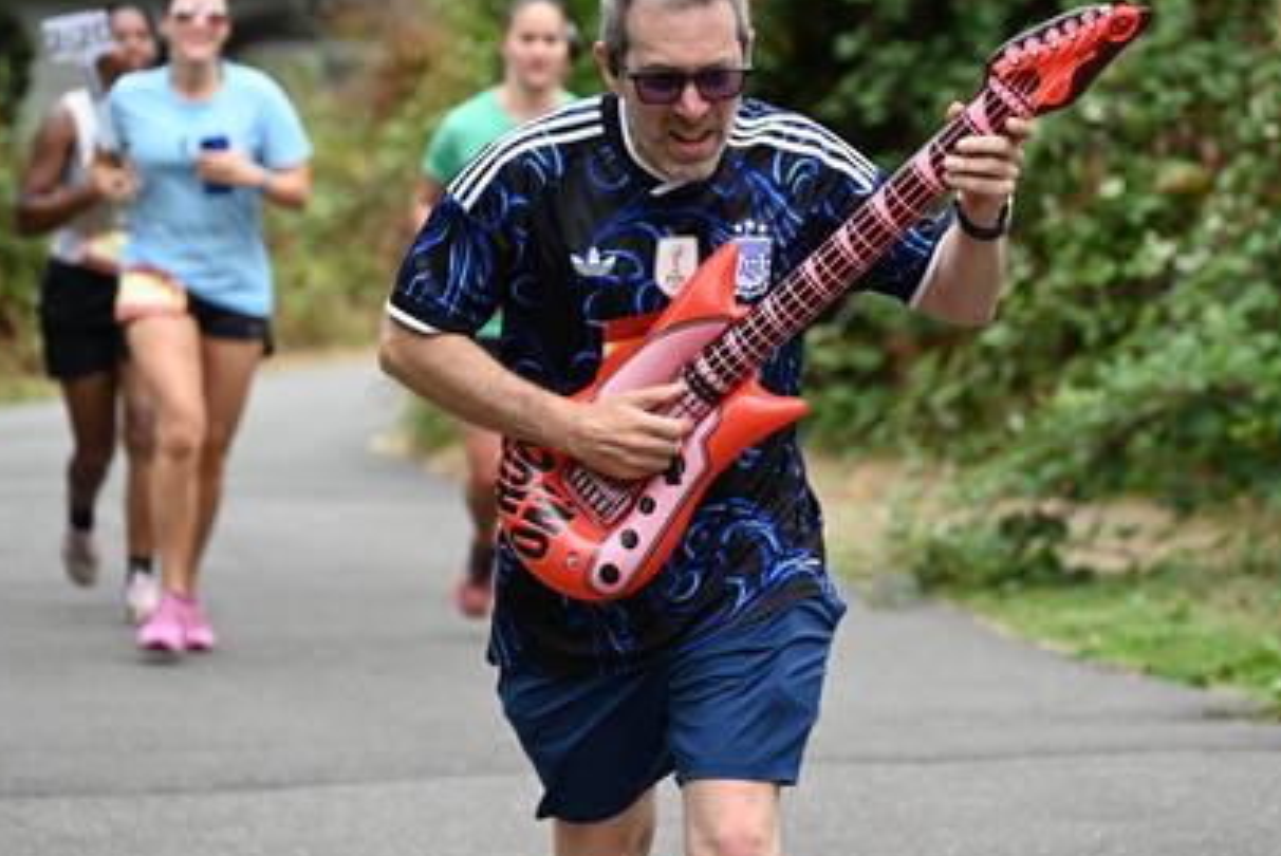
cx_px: 729
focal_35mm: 272
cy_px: 319
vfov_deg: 5.1
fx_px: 9685
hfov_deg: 7.6
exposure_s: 1/320
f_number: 6.3
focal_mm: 200
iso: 400
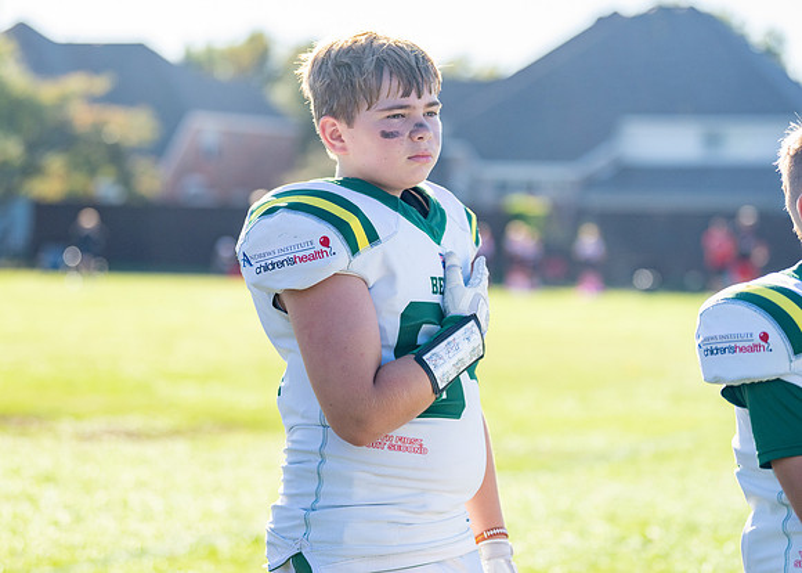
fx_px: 2682
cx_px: 385
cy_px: 285
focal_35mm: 118
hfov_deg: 17.0
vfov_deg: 12.2
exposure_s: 1/3200
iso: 500
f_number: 2.8
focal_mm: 91
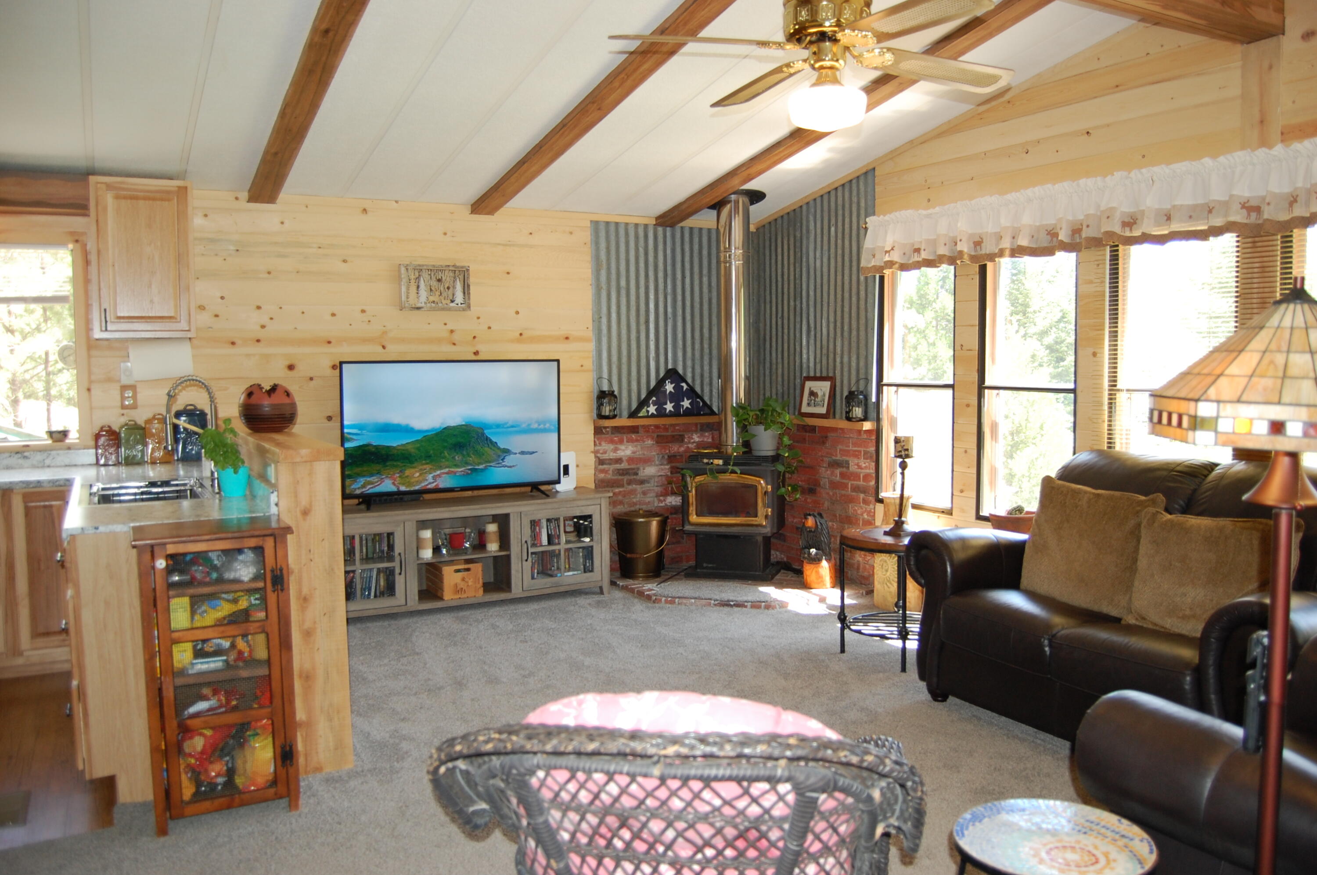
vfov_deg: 47.8
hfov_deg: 67.4
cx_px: 658
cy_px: 438
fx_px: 987
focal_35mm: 27
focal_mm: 18
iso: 400
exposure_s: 1/100
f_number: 3.5
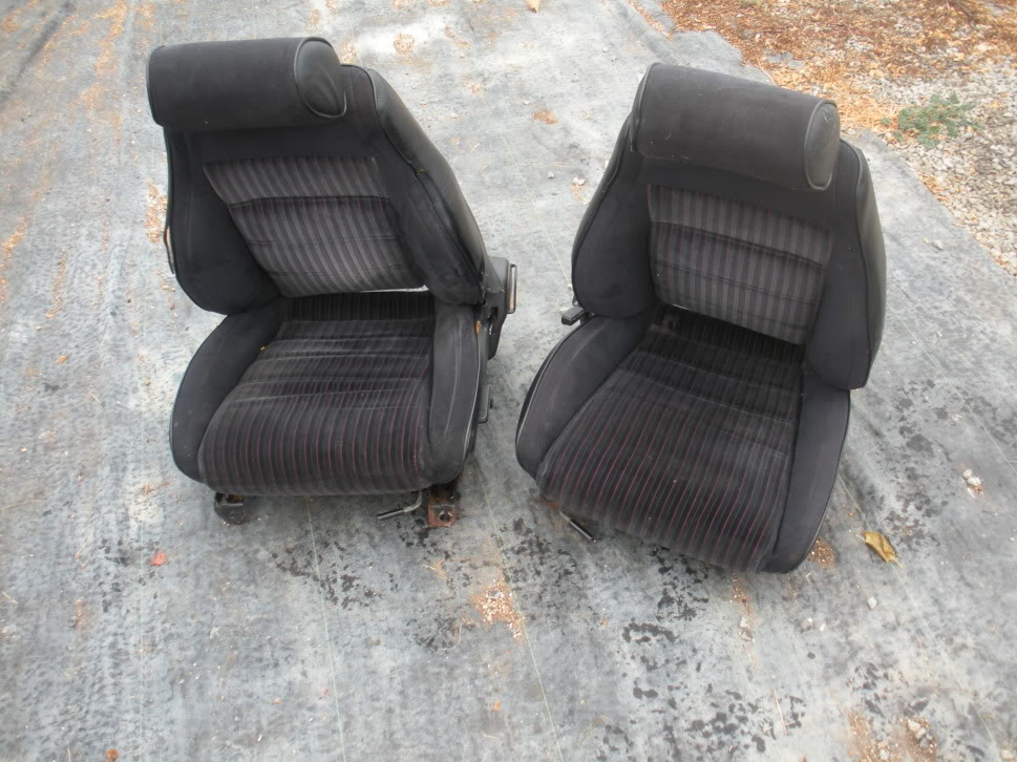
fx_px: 1087
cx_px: 529
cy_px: 368
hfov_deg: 50.1
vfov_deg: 38.6
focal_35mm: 37
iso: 84
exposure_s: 1/58
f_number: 3.5
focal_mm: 6.3
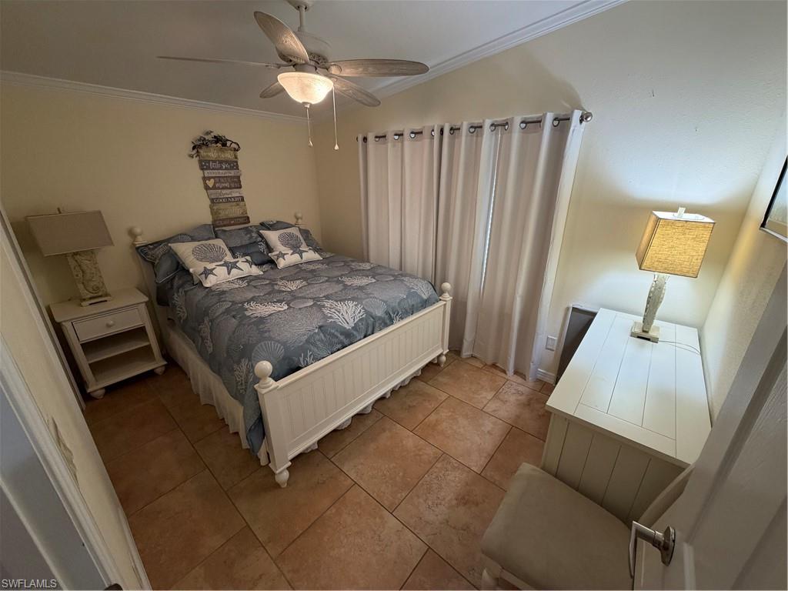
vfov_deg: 85.7
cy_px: 296
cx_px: 394
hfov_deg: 102.1
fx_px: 319
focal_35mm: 14
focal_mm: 2.22
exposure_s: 1/60
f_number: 2.2
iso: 250
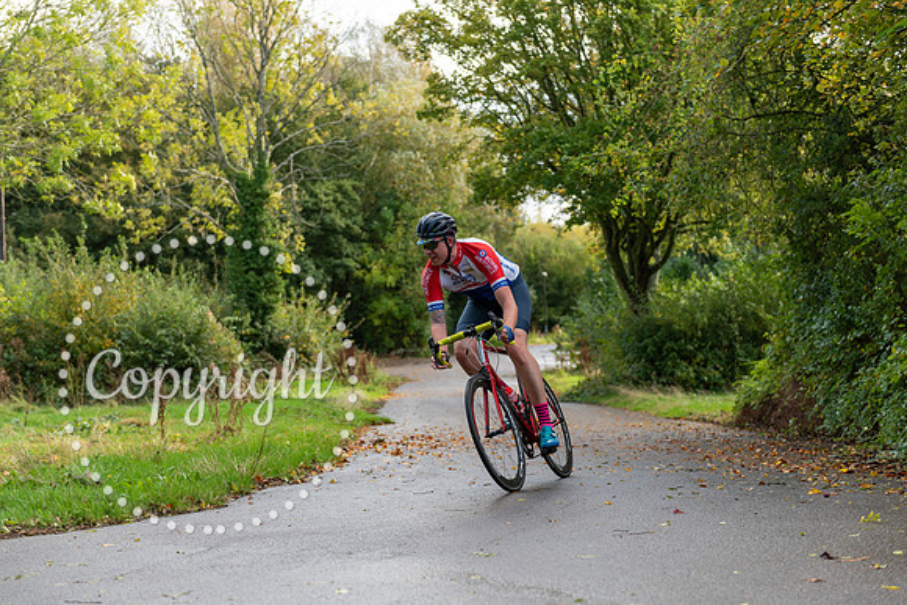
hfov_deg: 33.4
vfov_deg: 22.6
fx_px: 1512
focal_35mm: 60
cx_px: 454
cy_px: 302
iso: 200
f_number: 3.2
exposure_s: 1/500
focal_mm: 60
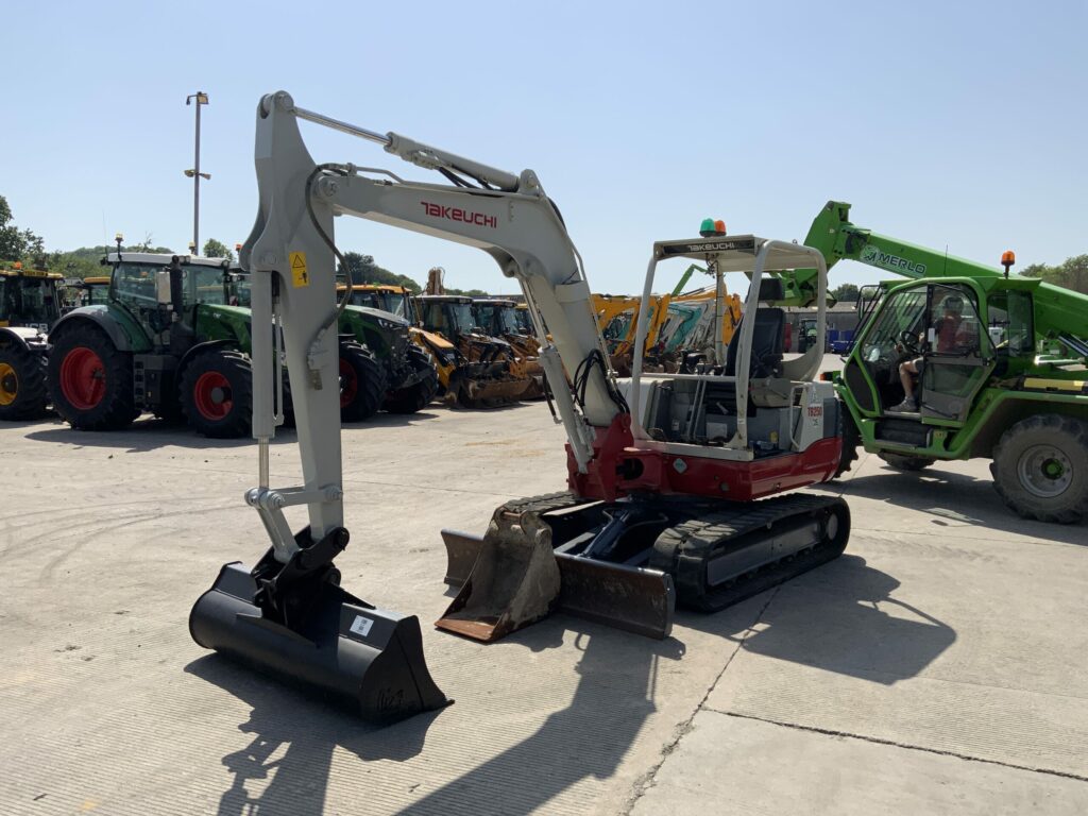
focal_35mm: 29
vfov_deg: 48.2
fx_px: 911
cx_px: 544
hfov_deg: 61.7
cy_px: 408
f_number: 1.8
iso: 20
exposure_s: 1/3125
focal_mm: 3
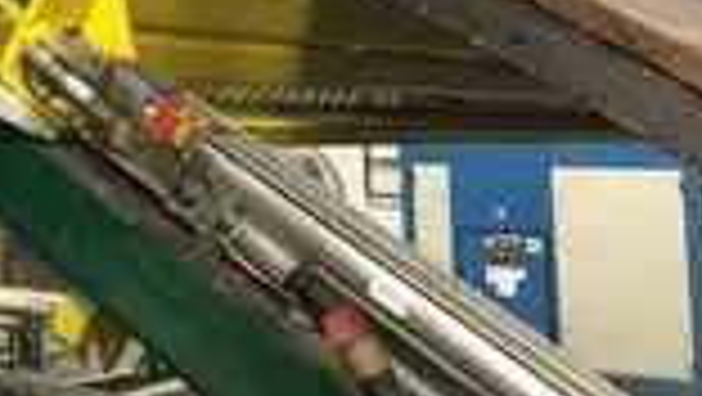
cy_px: -72
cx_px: -148
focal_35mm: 81
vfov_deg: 14.5
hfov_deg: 23.8
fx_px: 1509
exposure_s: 1/15
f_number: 2.2
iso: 250
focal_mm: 4.15
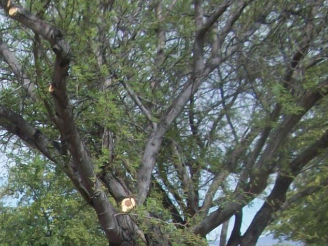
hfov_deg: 16.9
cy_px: 337
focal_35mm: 110
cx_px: -92
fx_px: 1042
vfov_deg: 12.9
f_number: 5.5
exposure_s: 1/296
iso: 64
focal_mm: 5.7
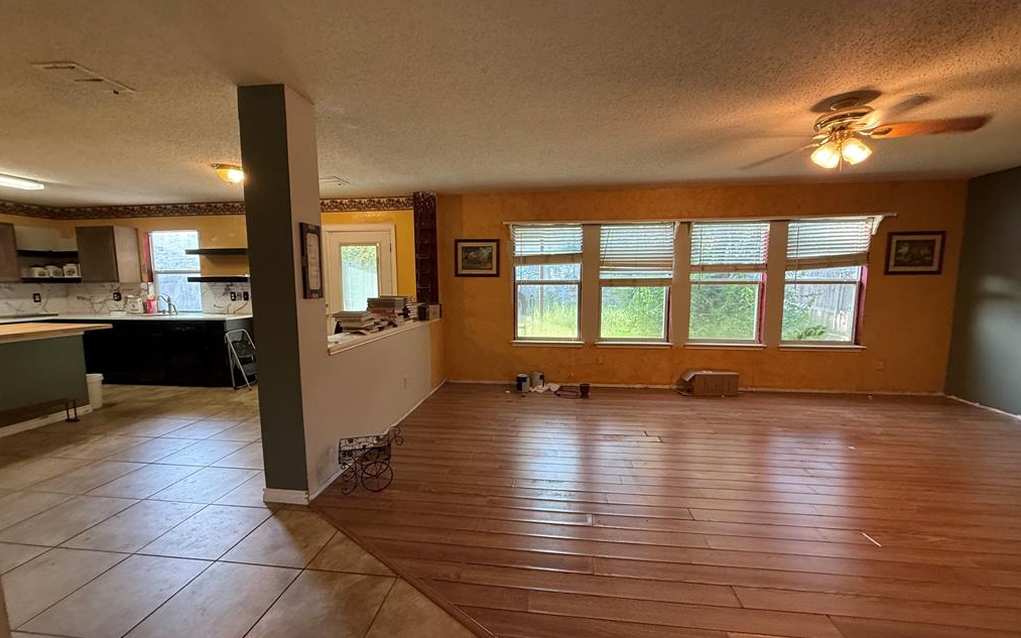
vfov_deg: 74.8
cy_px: 326
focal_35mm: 15
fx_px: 417
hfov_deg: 101.5
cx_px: 511
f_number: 2.2
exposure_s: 1/60
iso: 250
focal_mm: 2.22
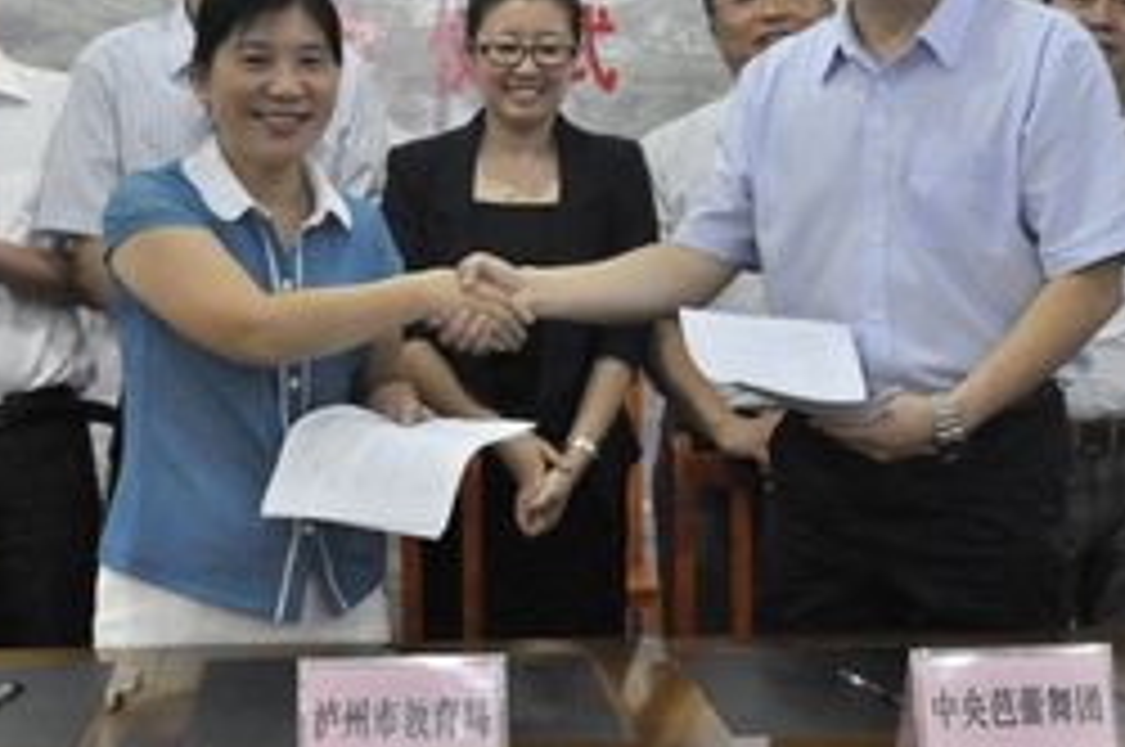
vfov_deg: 17.4
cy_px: 418
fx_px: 2434
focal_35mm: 78
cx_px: 544
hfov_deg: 26.0
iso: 3200
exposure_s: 1/80
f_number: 4.2
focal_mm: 26
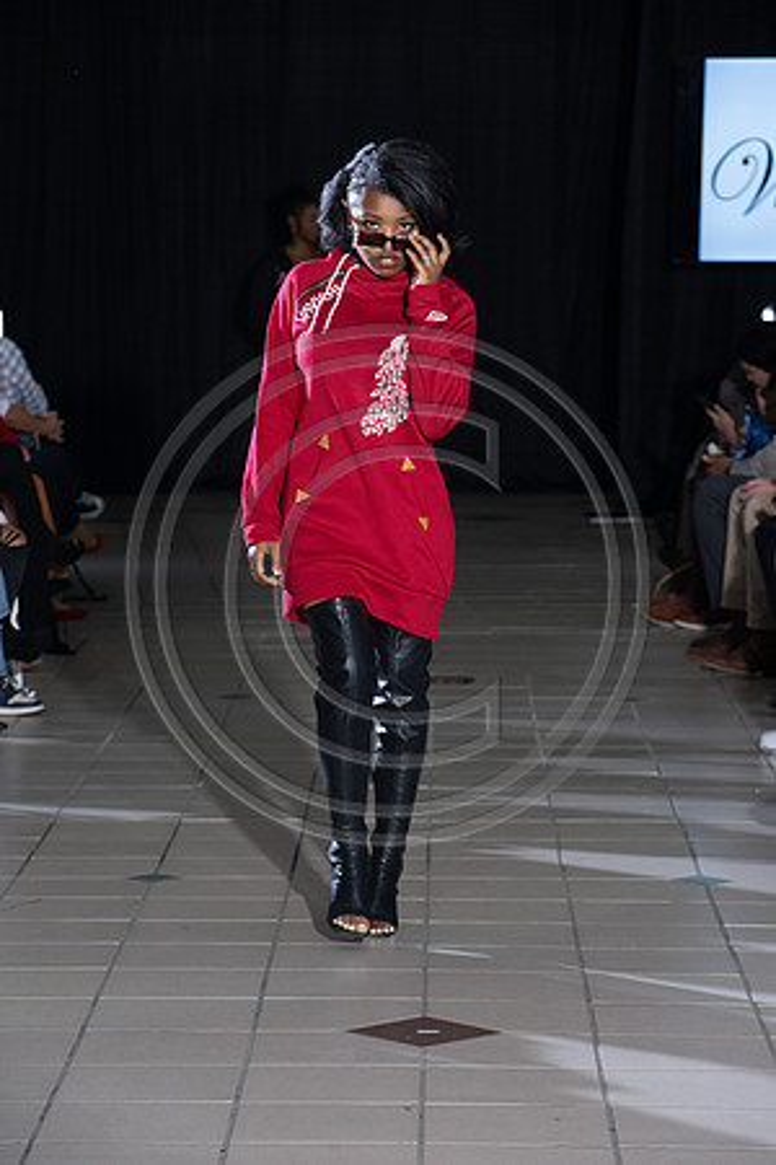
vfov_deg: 16.4
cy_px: 582
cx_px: 388
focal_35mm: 125
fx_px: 4041
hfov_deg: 11.0
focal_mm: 125
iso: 1250
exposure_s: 1/160
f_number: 6.3
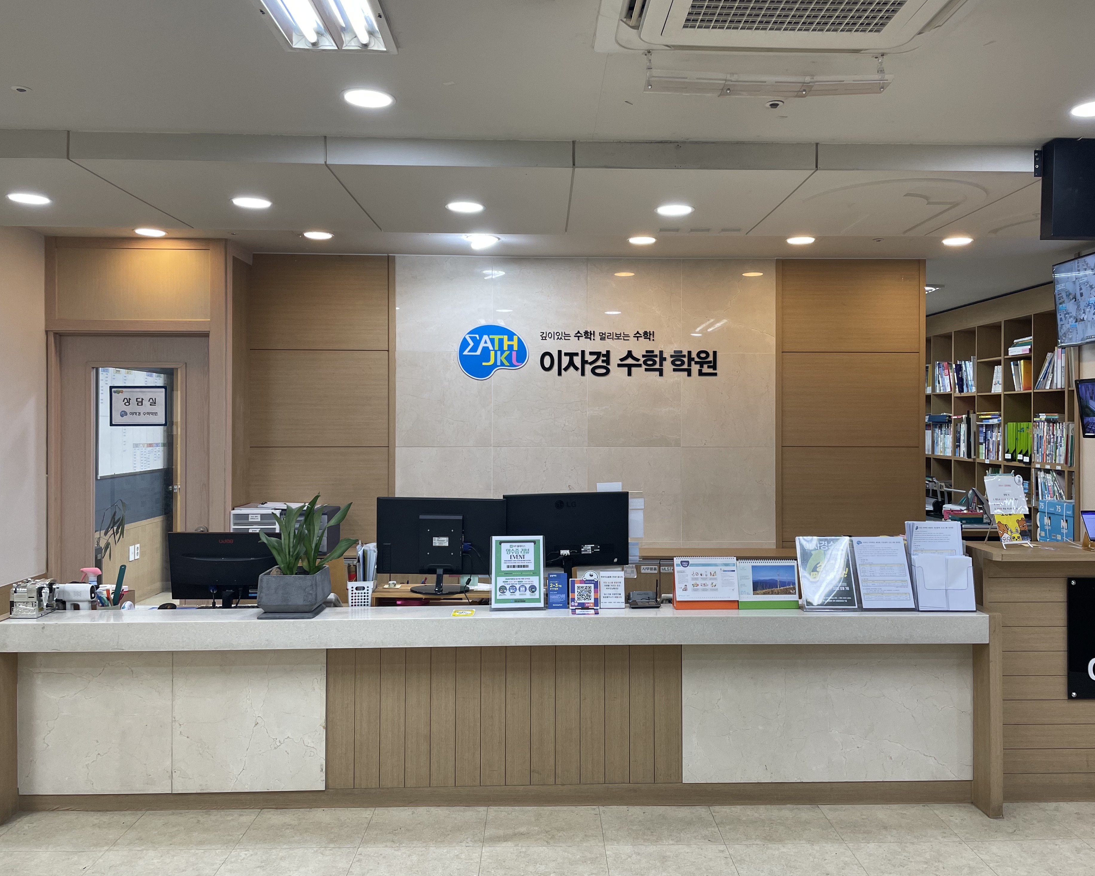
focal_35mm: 28
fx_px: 908
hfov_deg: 62.2
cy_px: 431
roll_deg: +0.4
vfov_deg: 51.5
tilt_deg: -0.5
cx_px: 575
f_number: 1.6
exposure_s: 1/60
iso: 80
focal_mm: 4.2
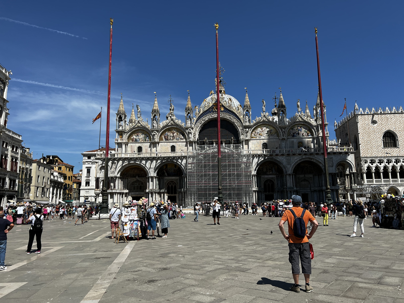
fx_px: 303
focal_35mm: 26
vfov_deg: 53.1
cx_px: 202
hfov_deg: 67.3
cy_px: 152
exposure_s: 1/6211
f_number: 1.5
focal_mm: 5.7
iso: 50
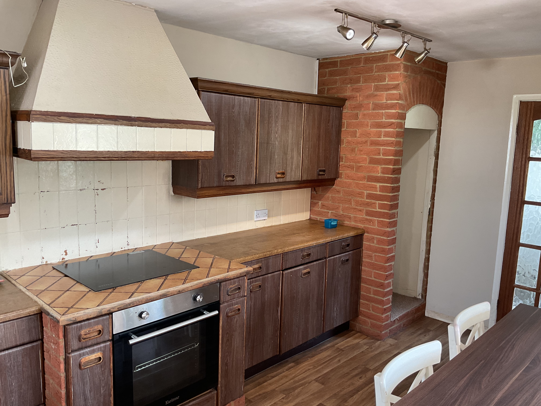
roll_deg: -1.6
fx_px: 453
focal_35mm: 29
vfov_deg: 48.2
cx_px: 270
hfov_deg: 61.7
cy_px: 203
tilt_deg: -8.8
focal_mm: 3
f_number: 1.8
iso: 80
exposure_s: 1/50
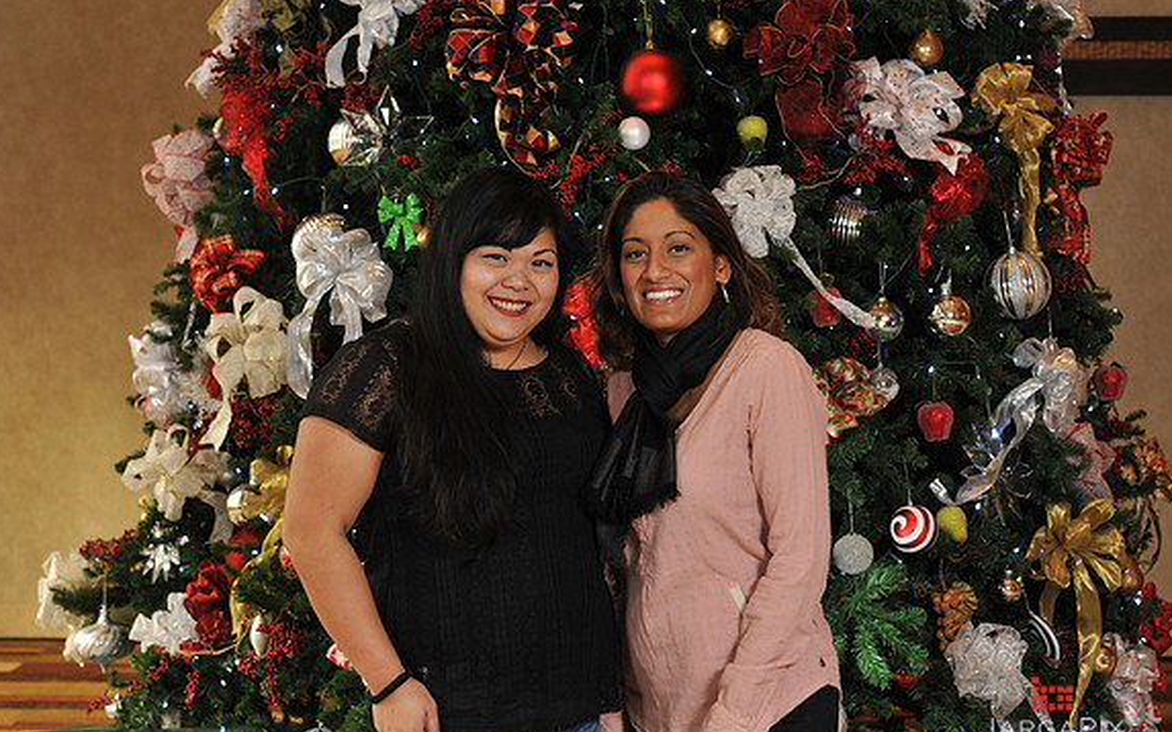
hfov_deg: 30.2
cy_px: 388
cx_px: 583
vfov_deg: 19.1
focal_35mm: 68
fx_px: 2172
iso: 1600
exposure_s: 1/100
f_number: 6.3
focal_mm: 66
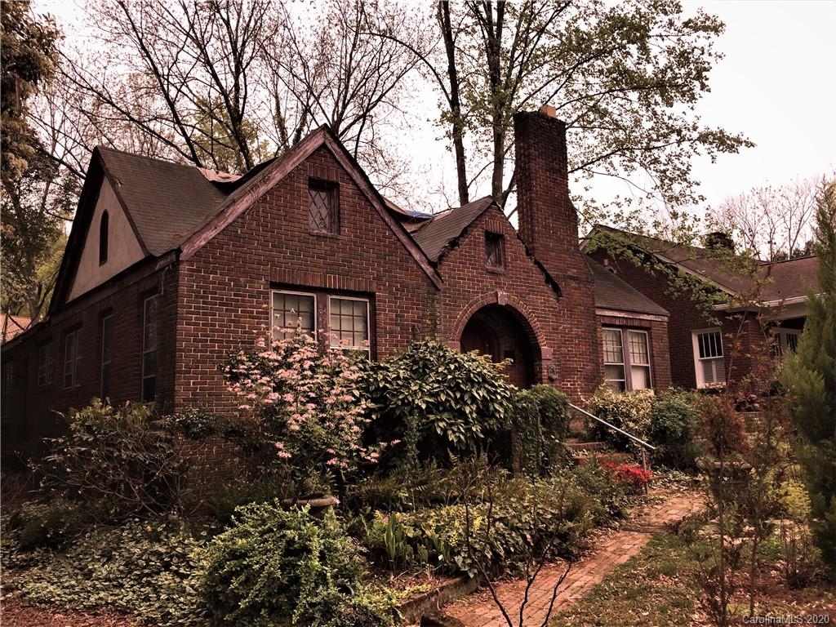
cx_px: 418
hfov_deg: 61.7
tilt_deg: +9.0
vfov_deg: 48.2
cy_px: 314
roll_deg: +0.4
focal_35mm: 29
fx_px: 700
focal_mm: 4.15
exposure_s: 1/120
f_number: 2.2
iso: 32
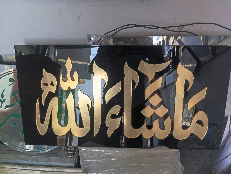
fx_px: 187
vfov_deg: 49.9
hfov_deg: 63.4
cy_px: 87
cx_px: 116
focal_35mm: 28
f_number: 1.8
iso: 259
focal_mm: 4.22
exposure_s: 1/33.3
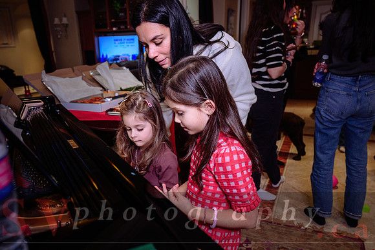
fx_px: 305
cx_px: 164
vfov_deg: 44.5
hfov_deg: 62.9
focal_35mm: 29
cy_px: 141
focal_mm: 26
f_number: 4.5
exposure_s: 1/50
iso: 500
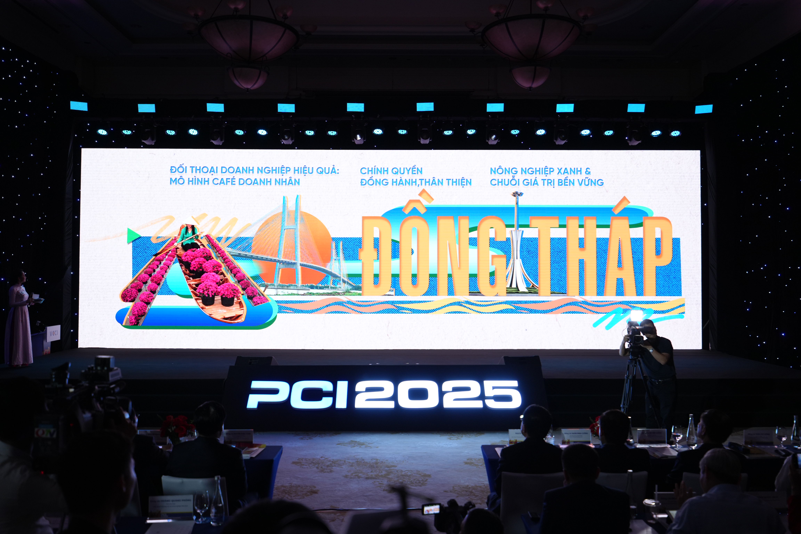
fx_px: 667
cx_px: 400
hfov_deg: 61.9
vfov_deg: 43.6
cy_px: 267
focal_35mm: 30
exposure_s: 1/125
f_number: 2.8
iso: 640
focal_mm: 30
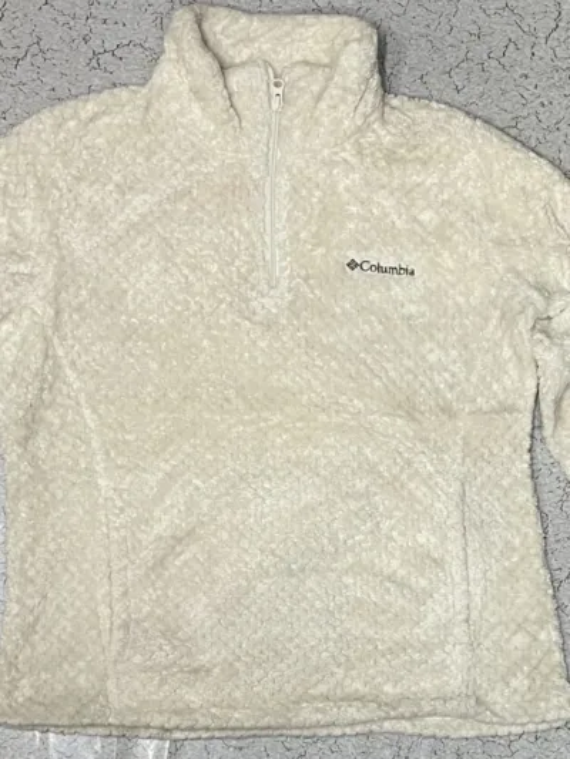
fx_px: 571
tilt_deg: -87.9
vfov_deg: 67.3
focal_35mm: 26
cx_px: 285
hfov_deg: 53.1
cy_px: 380
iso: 125
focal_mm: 4.2
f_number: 1.6
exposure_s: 1/50
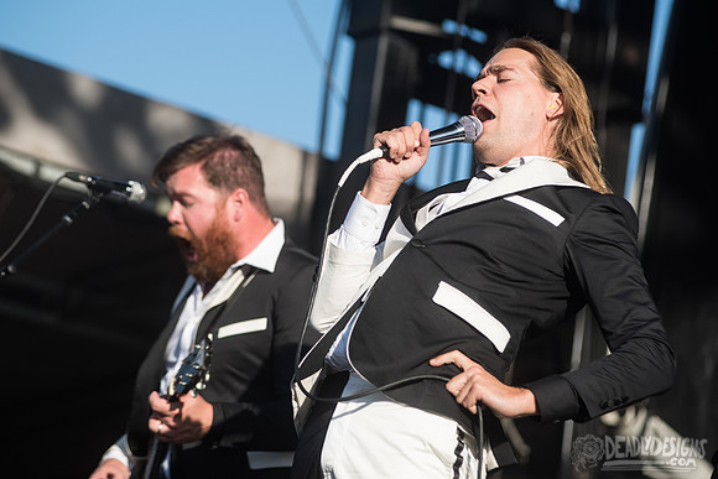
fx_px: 2938
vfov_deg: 9.3
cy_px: 197
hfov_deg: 13.9
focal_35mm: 147
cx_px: 359
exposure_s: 1/2500
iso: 250
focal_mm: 125
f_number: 4
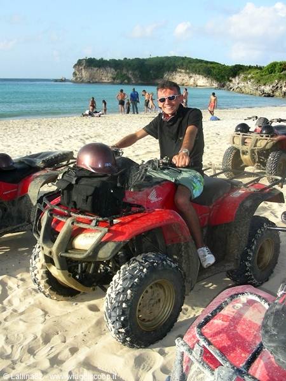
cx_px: 143
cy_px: 190
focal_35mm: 38
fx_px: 419
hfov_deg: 37.7
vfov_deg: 49.0
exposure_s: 1/390
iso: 50
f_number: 4
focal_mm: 6.3
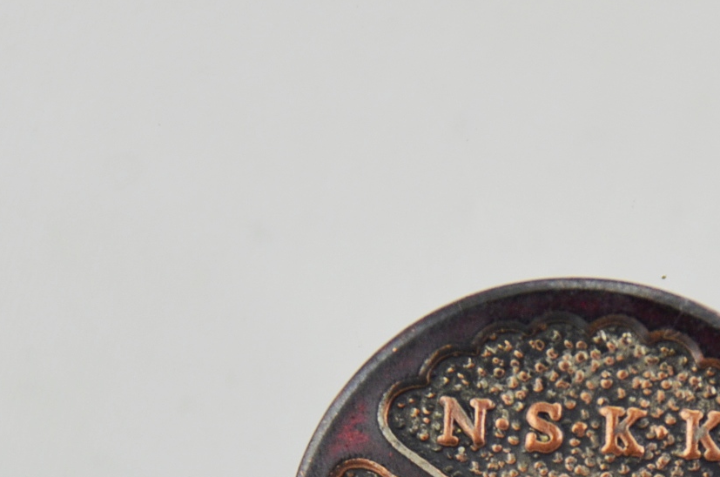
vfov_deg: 2.5
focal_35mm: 536
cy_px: 706
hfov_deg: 3.9
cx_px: 601
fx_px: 10699
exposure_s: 1/250
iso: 560
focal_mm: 120
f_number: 5.6
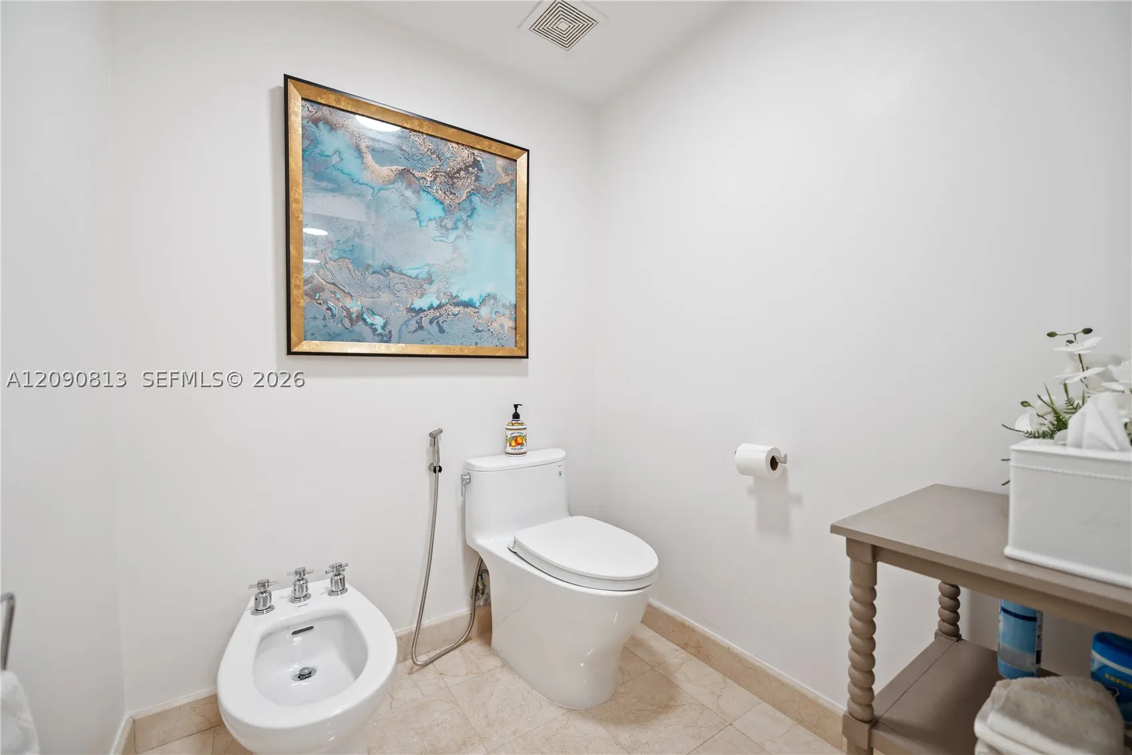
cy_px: 378
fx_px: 440
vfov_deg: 81.2
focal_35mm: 14
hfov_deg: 104.2
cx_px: 566
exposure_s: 1/15
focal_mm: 14
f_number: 2.8
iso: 100
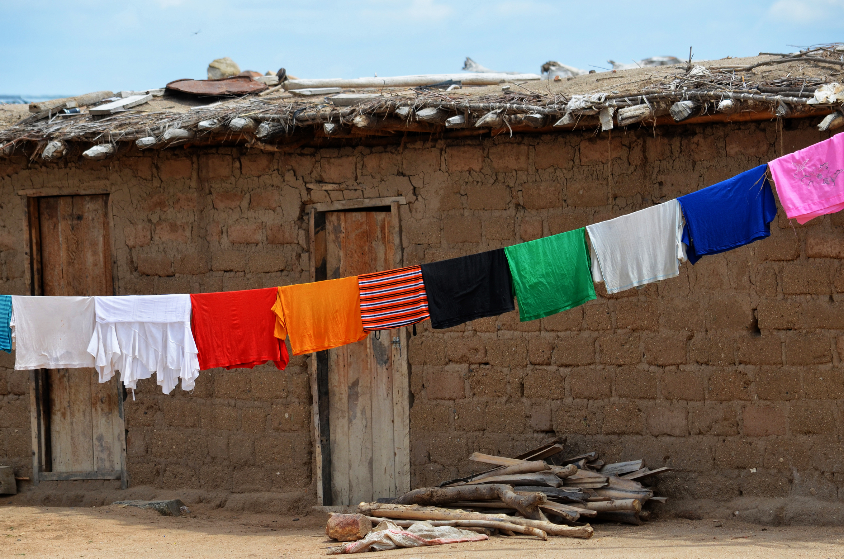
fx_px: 5217
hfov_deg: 9.2
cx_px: 413
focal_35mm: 223
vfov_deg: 6.1
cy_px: 282
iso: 200
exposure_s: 1/640
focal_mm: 140
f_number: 6.3
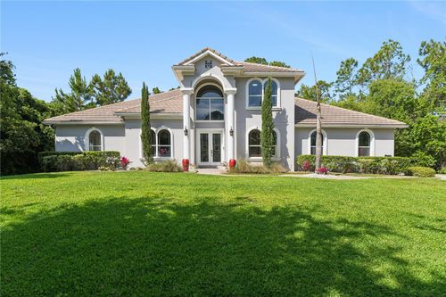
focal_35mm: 19
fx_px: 234
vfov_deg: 64.8
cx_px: 223
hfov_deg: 87.2
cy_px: 148
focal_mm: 12.6
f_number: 3.5
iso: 160
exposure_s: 1/2000
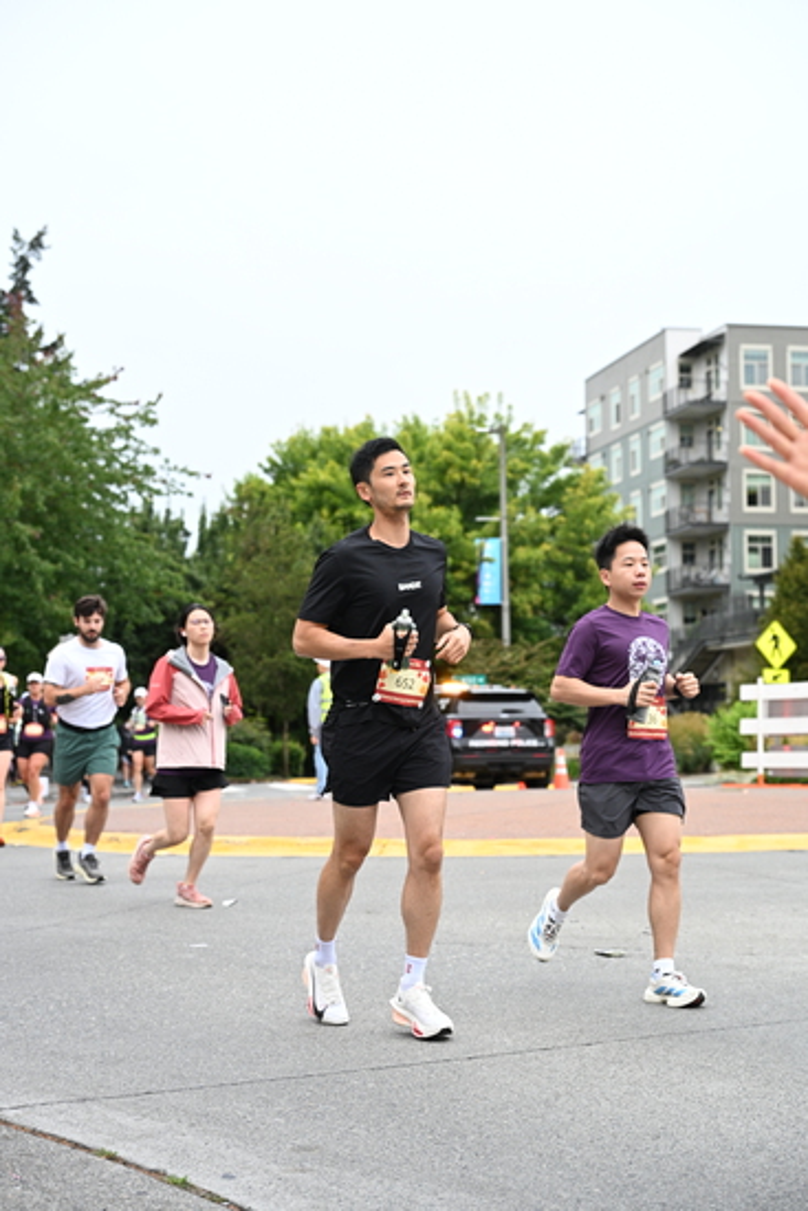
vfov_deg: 35.6
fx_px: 1884
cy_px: 606
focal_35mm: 56
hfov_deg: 24.2
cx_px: 404
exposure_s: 1/800
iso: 1600
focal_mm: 56
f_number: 4
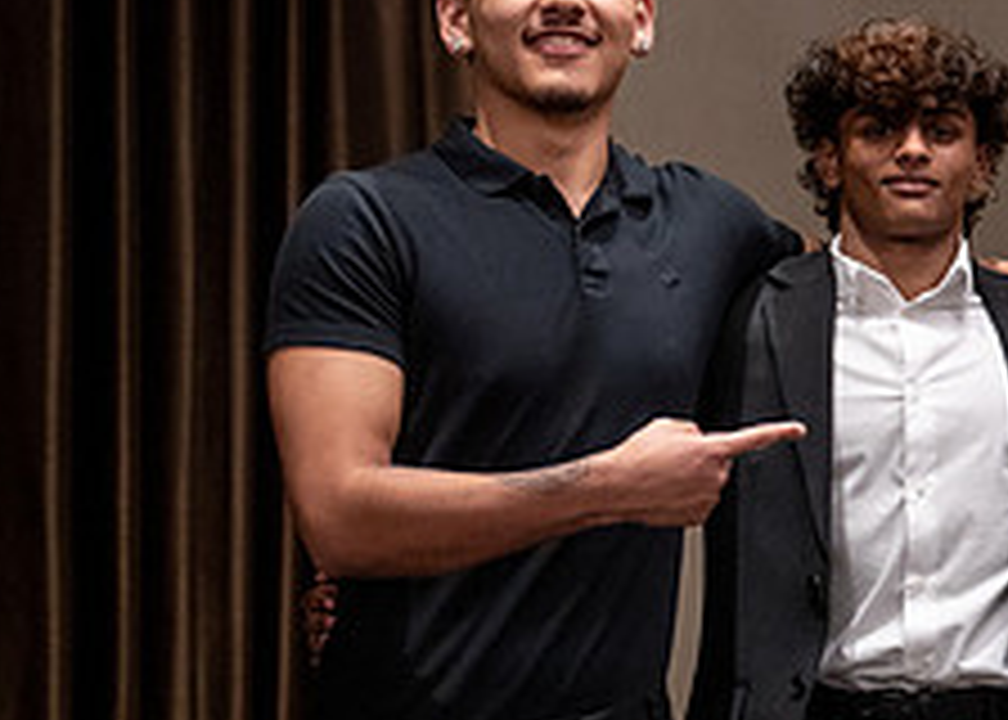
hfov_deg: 14.0
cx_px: 1269
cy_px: 536
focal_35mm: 138
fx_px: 3951
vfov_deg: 10.4
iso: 1600
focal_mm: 50
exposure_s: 1/320
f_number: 1.2
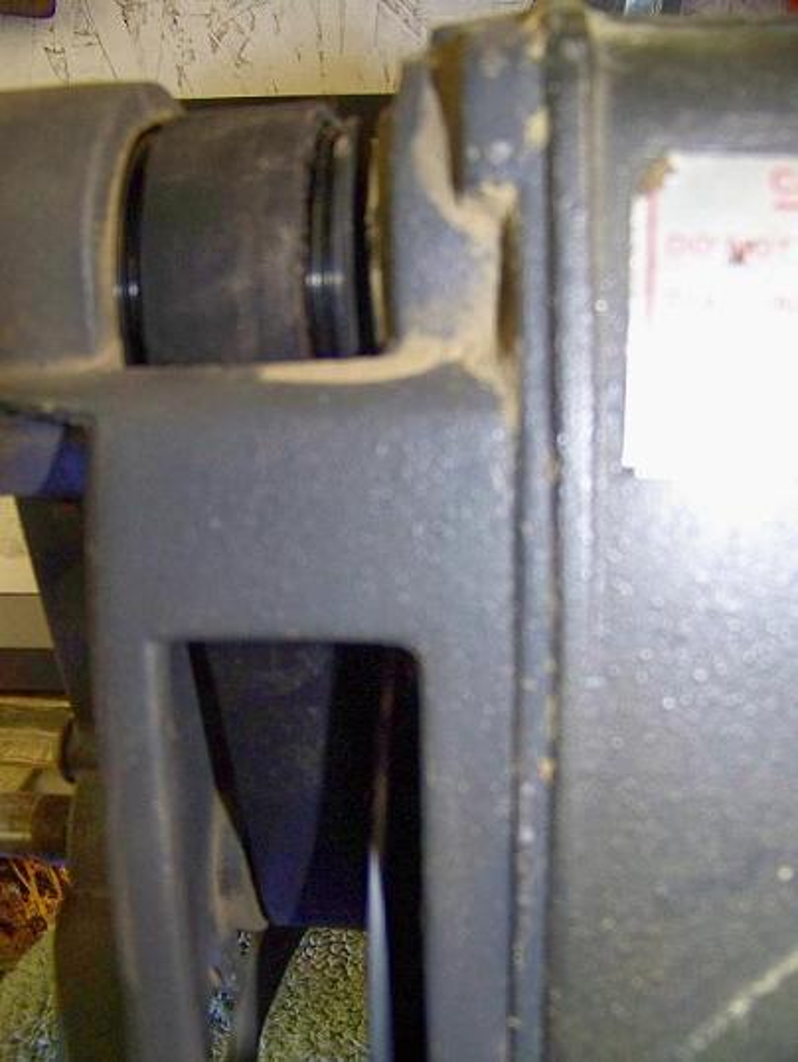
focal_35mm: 36
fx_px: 1106
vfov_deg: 51.3
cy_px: 531
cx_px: 399
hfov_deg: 39.7
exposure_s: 1/30
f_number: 2.8
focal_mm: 5.85
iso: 200
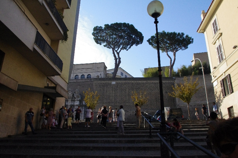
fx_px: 198
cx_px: 119
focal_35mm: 30
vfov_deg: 43.5
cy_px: 79
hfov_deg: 62.0
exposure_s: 1/400
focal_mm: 20
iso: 3200
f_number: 14
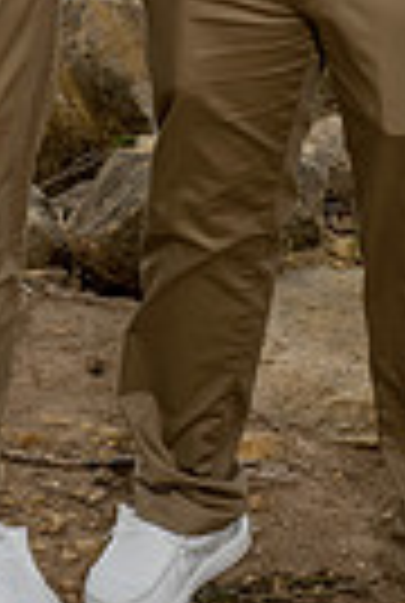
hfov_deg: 10.3
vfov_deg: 14.6
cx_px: 108
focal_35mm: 134
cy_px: -184
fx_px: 2249
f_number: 7.1
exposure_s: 1/200
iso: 100
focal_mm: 40
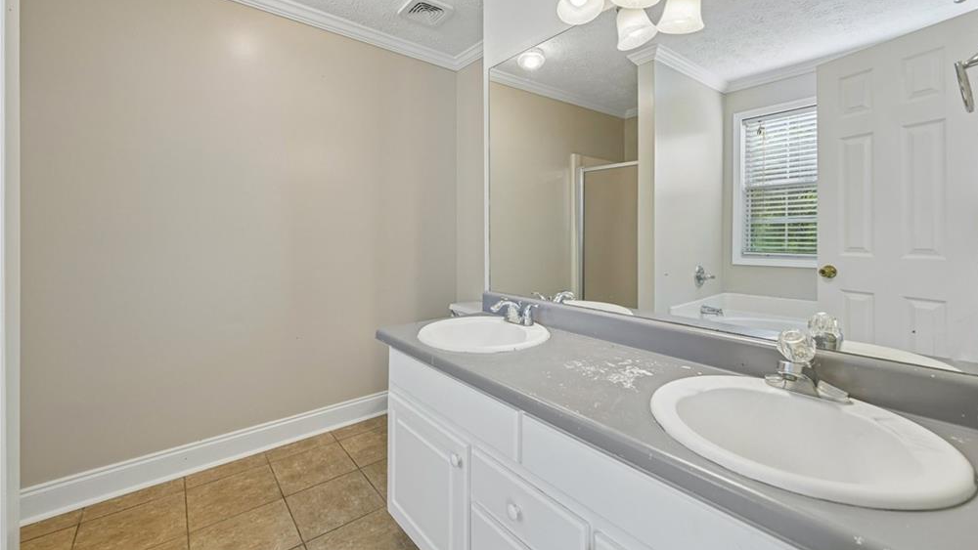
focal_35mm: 15
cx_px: 500
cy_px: 235
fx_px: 389
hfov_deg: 103.0
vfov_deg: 70.2
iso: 280
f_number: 8
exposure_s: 1/15
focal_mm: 14
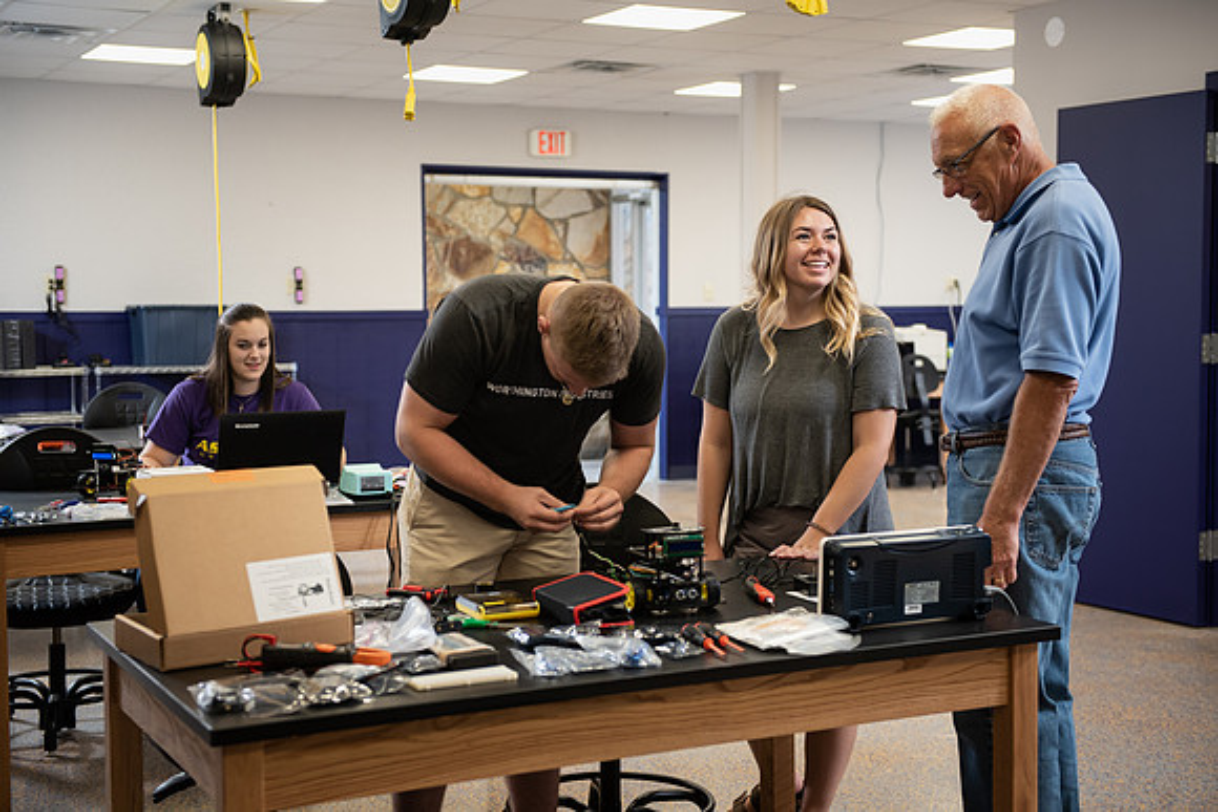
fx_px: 1861
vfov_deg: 24.6
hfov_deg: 36.2
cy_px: 406
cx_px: 609
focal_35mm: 55
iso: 800
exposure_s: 1/200
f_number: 3.5
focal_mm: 55
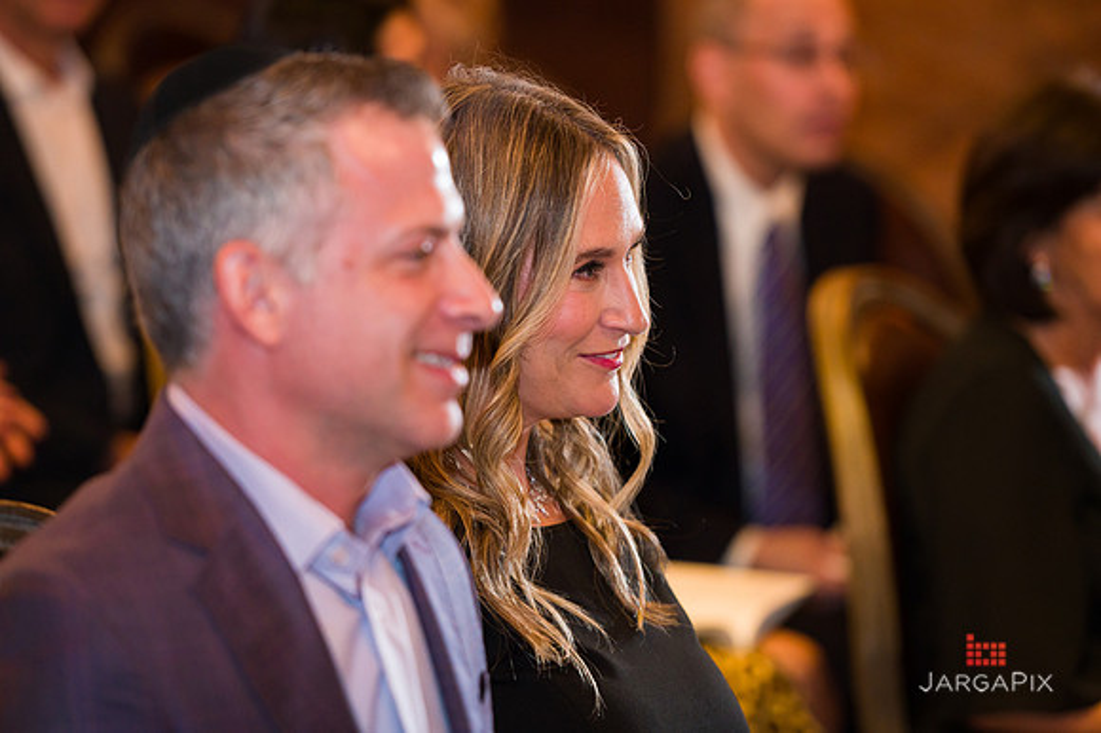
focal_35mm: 181
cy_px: 367
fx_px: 5522
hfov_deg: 11.4
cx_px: 551
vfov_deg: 7.6
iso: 1600
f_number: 3.2
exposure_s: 1/200
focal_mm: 175
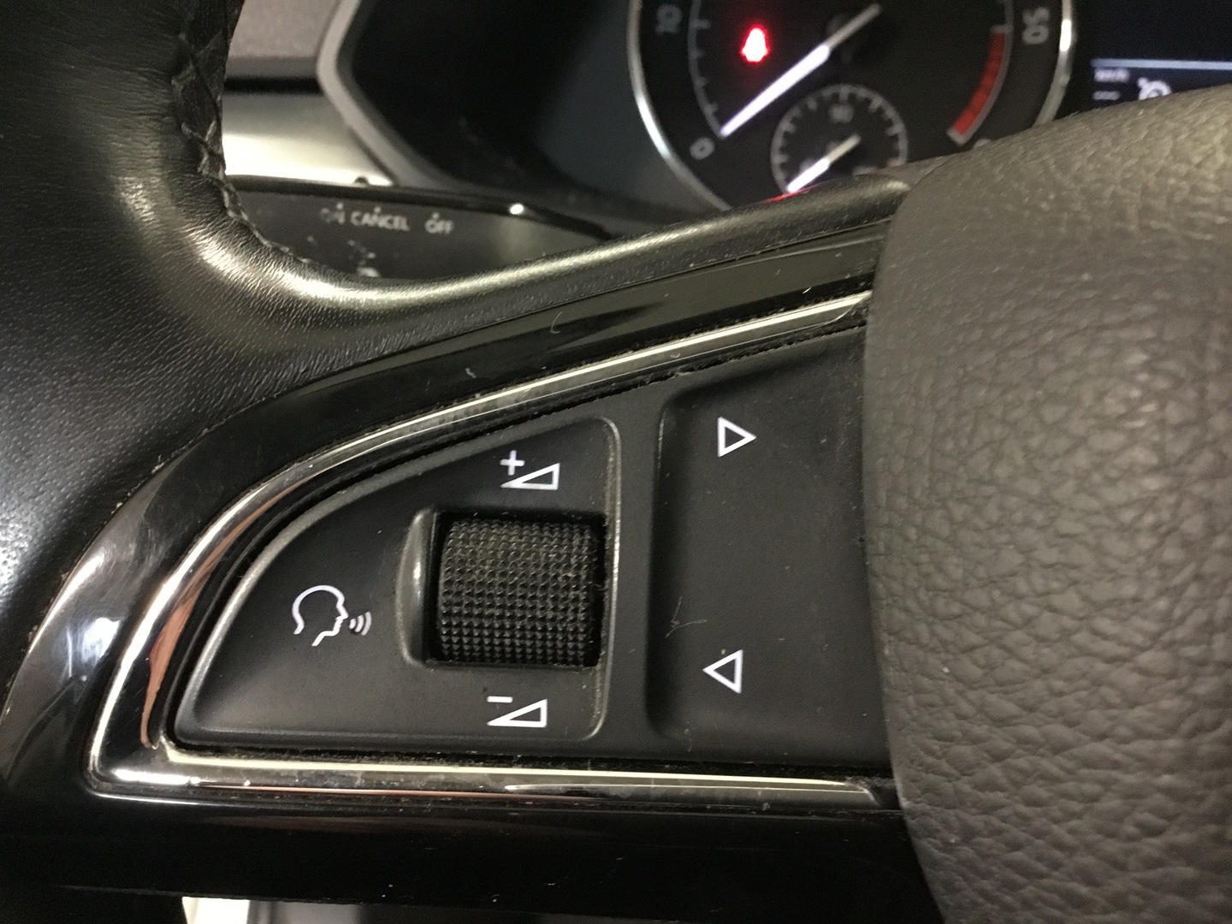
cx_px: 616
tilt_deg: -30.0
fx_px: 1103
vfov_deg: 45.4
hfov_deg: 58.4
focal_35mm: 31
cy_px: 462
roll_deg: +2.3
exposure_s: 1/17
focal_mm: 3.3
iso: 640
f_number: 2.4
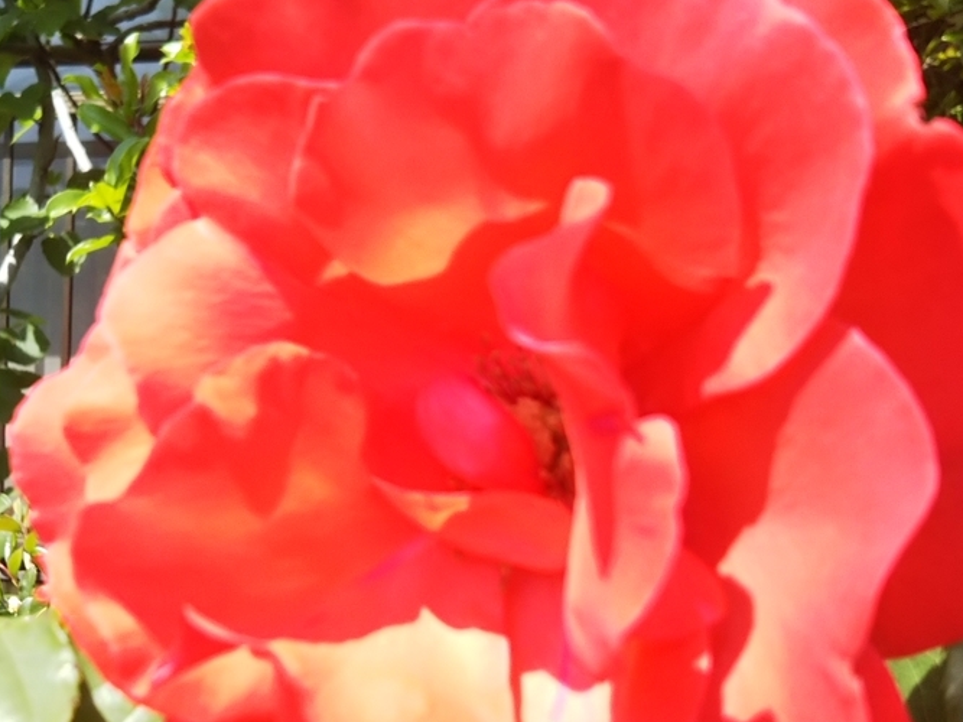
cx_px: 289
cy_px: 439
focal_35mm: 54
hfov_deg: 35.1
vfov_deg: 27.0
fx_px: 1502
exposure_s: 1/441
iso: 20
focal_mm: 4
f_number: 2.2
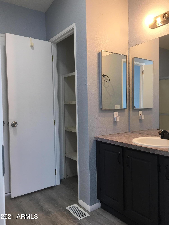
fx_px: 189
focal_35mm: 29
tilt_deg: -1.3
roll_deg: +0.8
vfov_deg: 61.7
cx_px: 84
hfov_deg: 48.2
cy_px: 112
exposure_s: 1/30
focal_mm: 4.15
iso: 40
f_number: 2.2
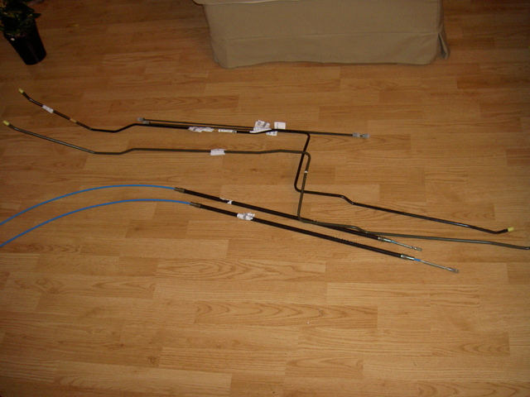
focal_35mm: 39
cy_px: 198
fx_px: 597
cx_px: 265
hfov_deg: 47.9
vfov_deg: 36.8
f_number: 2.8
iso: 200
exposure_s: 1/60
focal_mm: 8
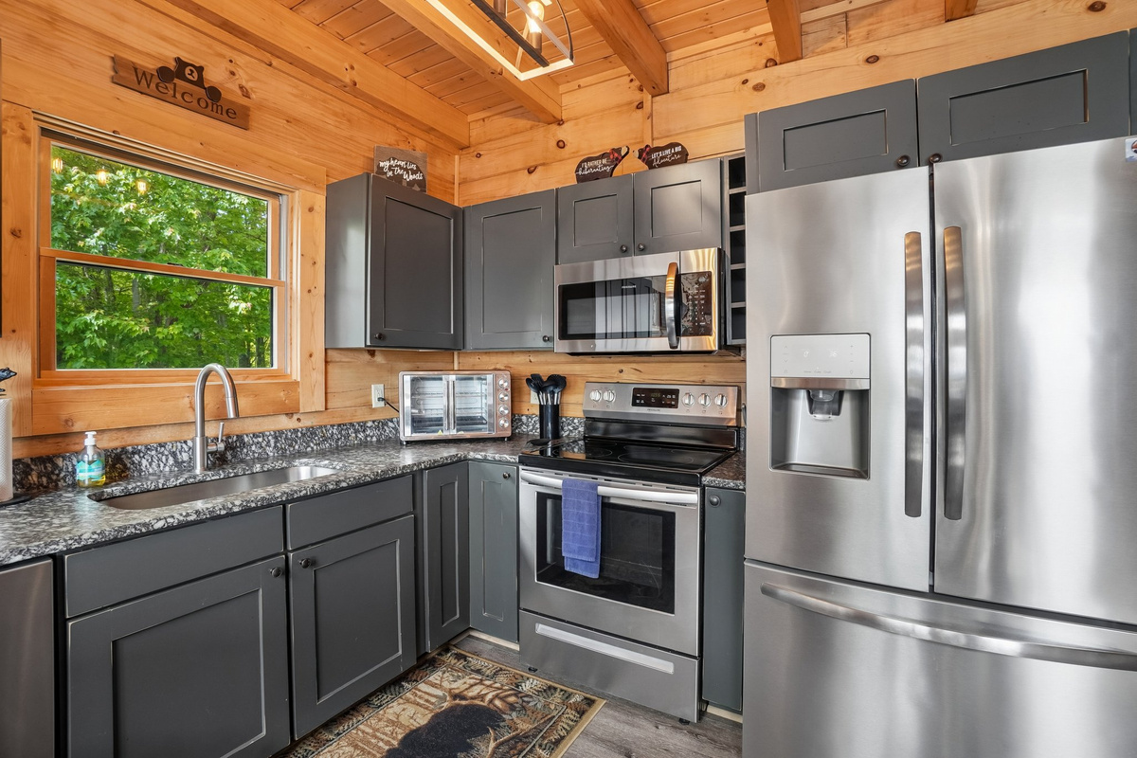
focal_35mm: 15
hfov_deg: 100.4
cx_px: 568
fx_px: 474
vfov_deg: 77.3
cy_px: 379
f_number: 8
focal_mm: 10
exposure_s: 1/20
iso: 400
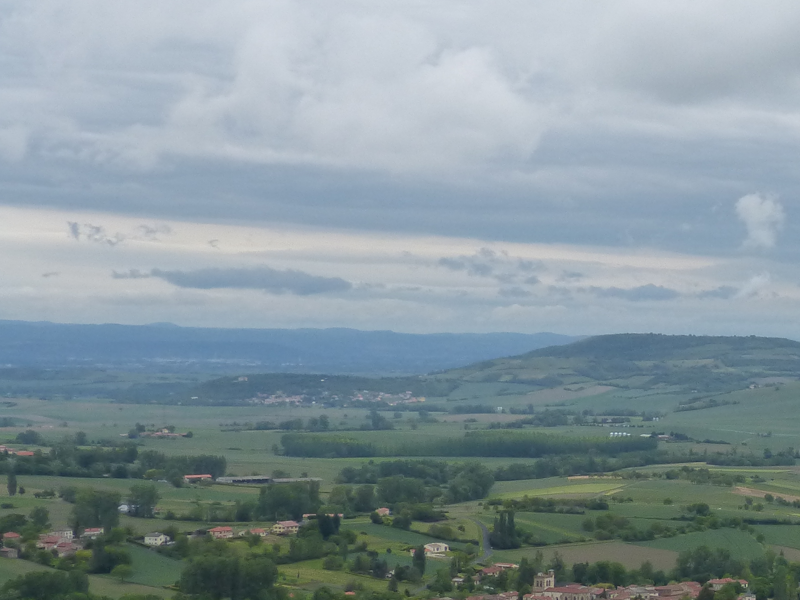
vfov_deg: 15.5
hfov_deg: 19.1
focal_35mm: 95
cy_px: 376
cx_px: 1046
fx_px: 2196
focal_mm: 6.3
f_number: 4
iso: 160
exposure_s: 1/640
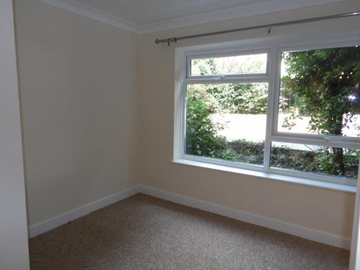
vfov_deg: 56.8
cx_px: 180
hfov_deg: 71.6
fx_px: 250
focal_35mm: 24
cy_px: 135
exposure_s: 1/39
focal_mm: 4.3
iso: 100
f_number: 4.1
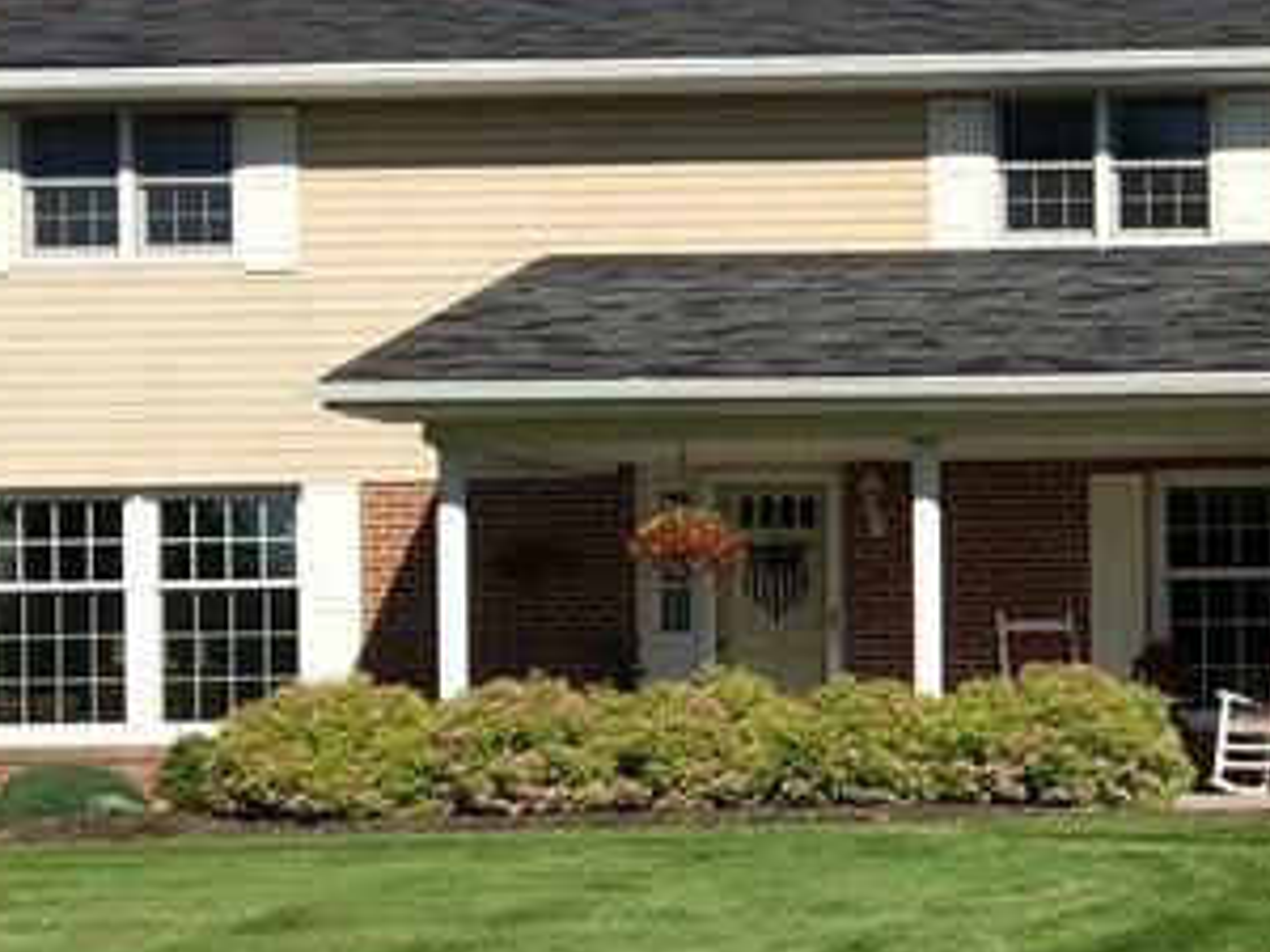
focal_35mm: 99
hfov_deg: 18.1
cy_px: 698
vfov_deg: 14.9
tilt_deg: +1.5
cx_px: 1770
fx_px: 3632
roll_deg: +1.6
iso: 25
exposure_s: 1/2024
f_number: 2.2
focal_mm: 4.15
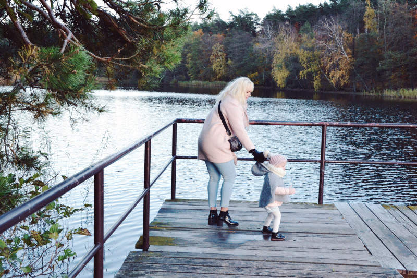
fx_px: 486
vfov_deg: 31.9
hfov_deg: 46.4
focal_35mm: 42
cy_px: 139
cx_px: 208
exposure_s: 1/200
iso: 1600
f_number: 9
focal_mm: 28
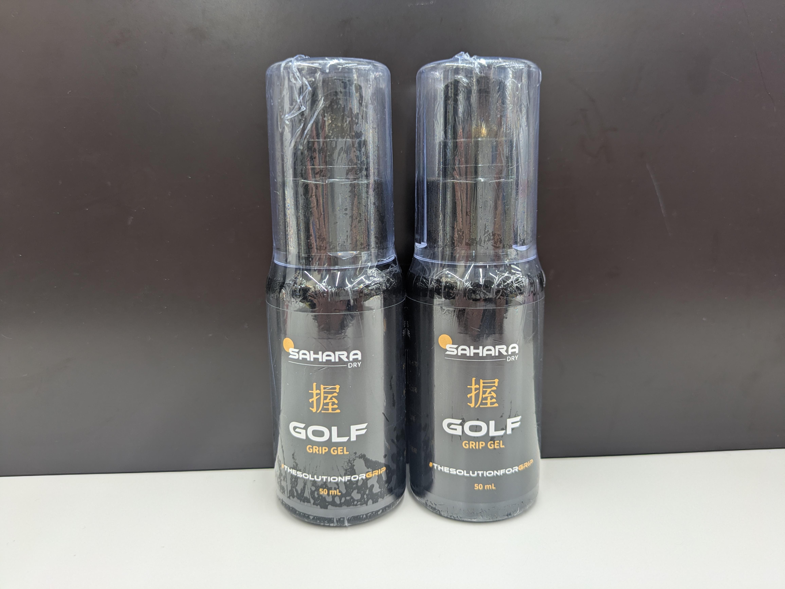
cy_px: 294
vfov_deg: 54.9
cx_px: 392
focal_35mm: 25
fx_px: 567
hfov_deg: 69.4
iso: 72
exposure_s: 1/50
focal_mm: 5.4
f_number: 1.9
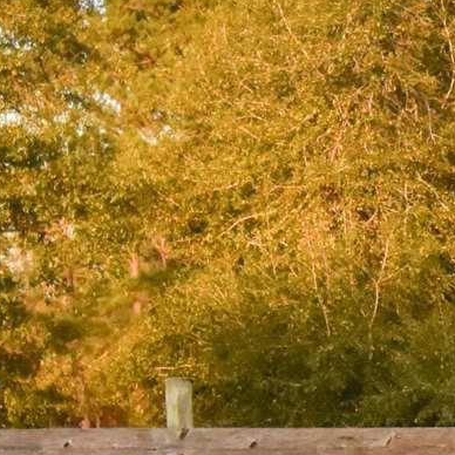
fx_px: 3004
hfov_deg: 7.9
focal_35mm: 202
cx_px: 1170
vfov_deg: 8.6
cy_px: 447
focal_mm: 20
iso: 720
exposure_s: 1/1000
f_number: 5.6
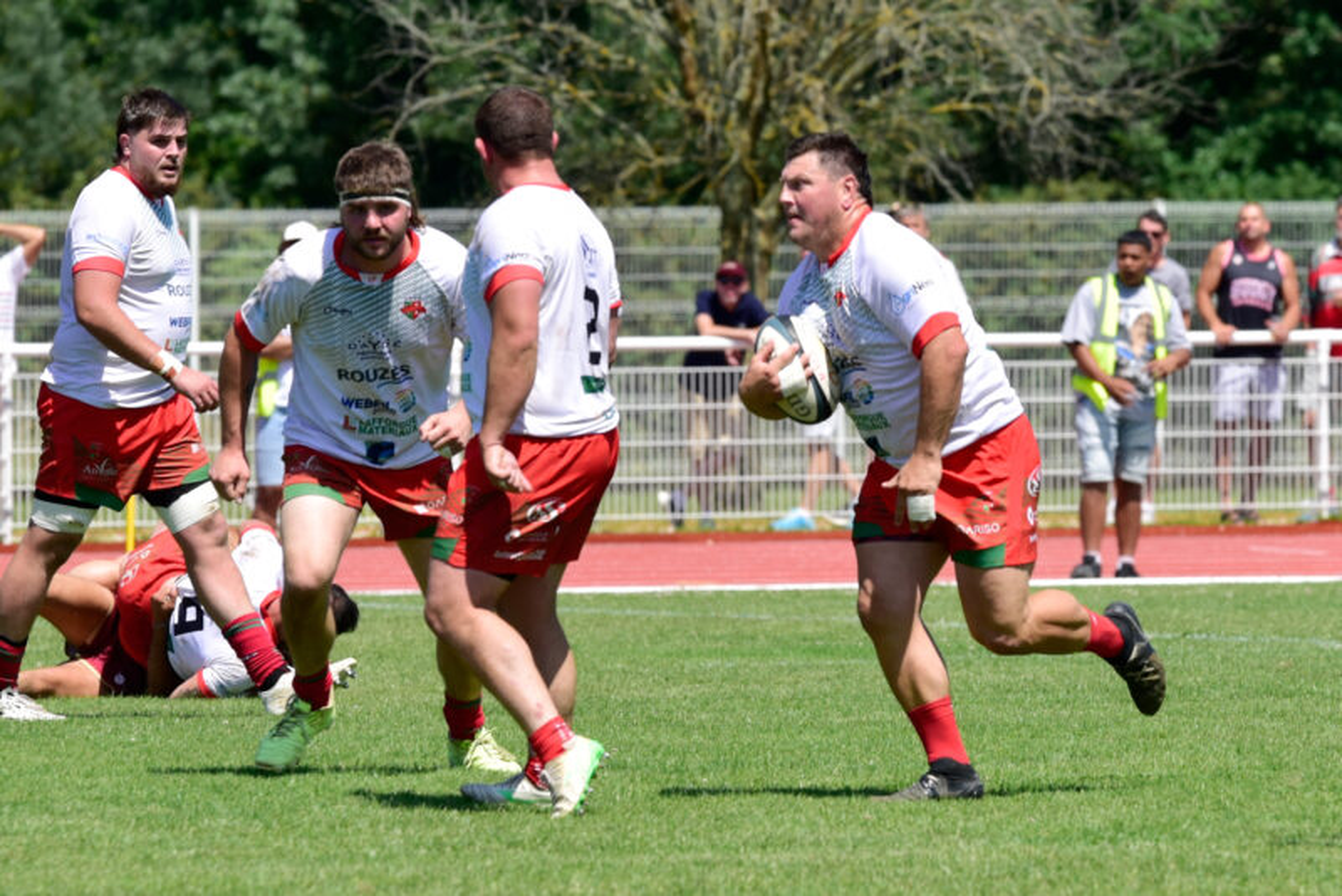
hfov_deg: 10.3
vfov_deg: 6.9
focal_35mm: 200
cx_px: 671
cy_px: 448
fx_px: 7458
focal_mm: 200
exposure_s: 1/1250
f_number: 4.5
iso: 180
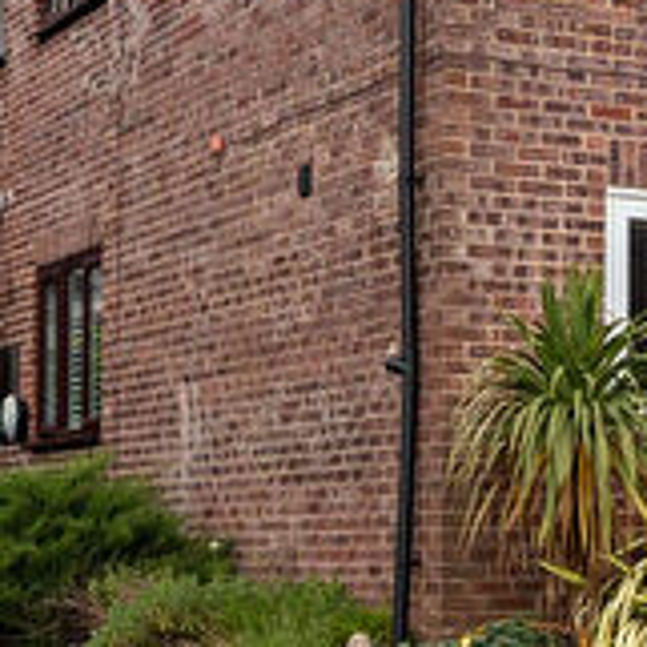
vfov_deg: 15.6
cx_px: 1310
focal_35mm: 111
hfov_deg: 13.4
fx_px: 2347
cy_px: 173
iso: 1000
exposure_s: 1/1250
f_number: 7.1
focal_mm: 30
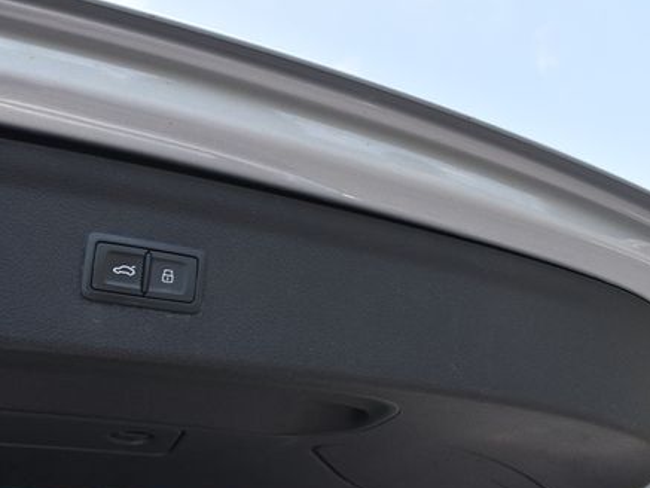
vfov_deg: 37.7
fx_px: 714
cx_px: 250
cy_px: 231
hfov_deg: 48.6
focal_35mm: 38
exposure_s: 1/250
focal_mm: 18
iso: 200
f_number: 6.3
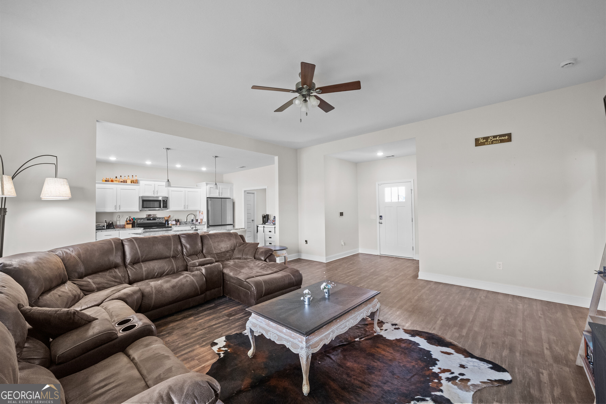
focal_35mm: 15
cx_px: 303
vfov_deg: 77.3
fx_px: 252
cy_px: 202
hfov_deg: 100.4
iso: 6400
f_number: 8
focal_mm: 15
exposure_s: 1/30
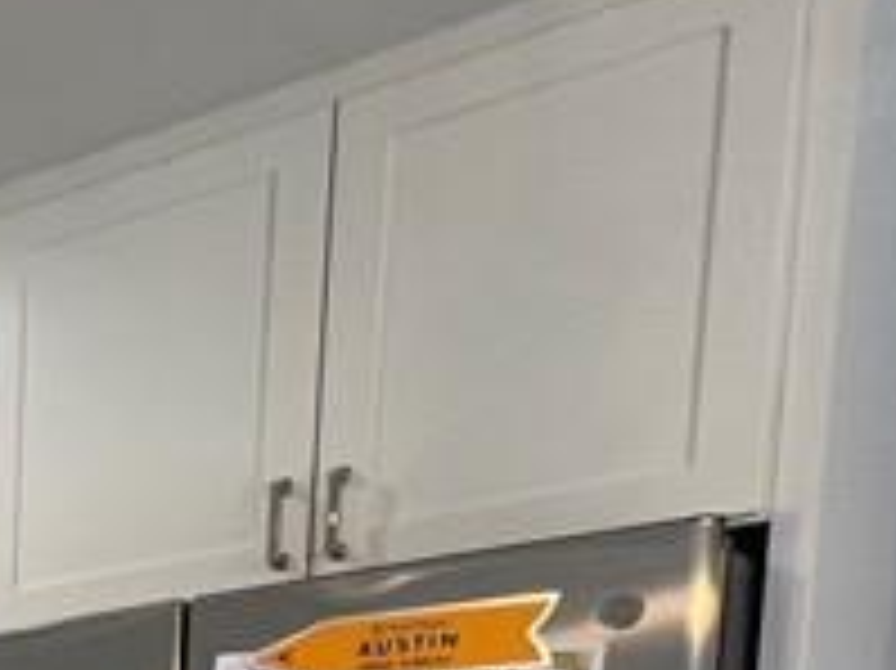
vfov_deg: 17.5
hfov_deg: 18.5
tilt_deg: -8.2
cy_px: 1232
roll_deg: +2.4
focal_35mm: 67
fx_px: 1733
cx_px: -910
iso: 160
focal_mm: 1.57
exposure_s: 1/120
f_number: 1.8
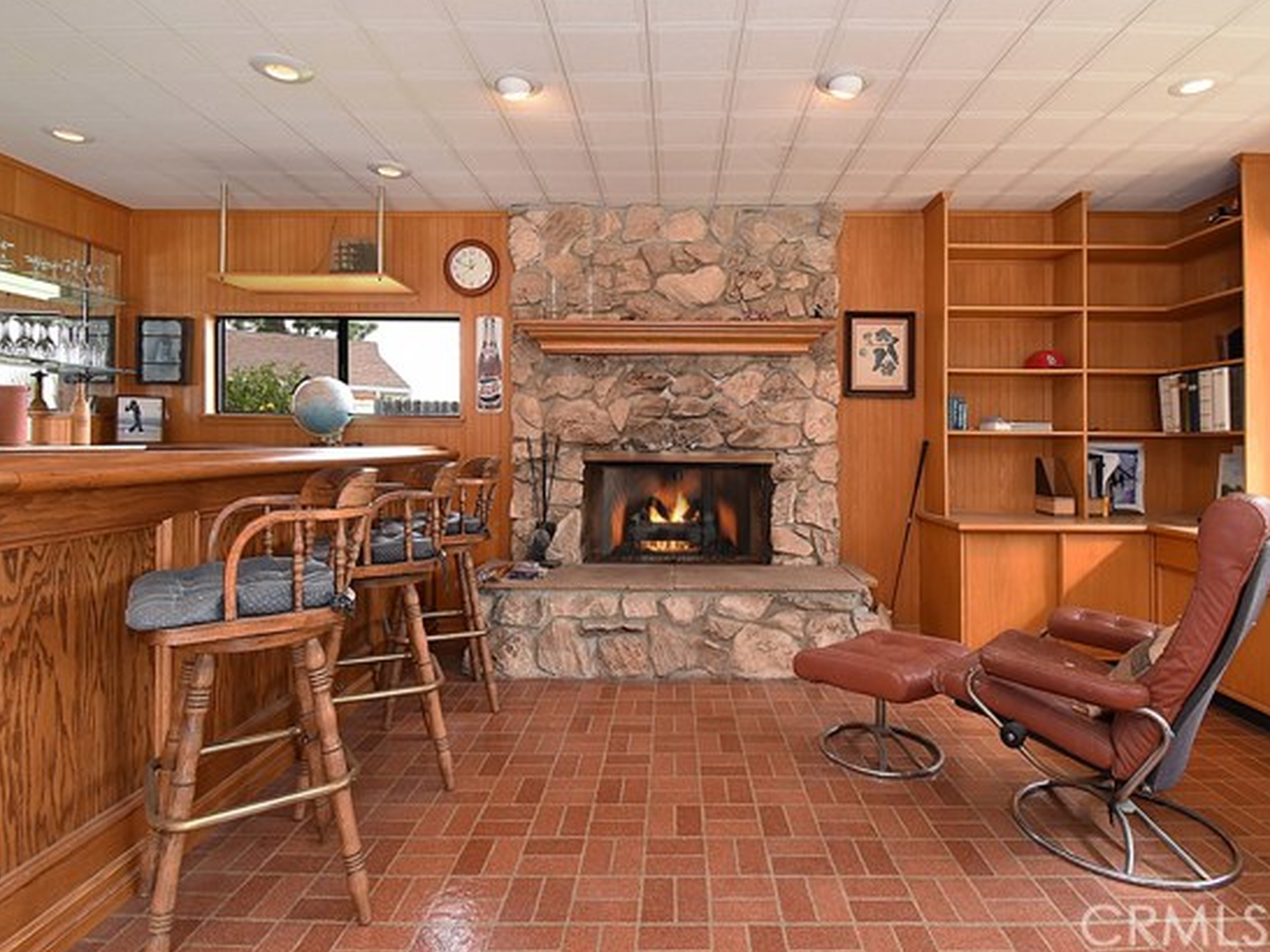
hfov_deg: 86.0
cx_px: 627
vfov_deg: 69.9
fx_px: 681
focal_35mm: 19
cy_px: 464
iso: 800
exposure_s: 1/30
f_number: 8
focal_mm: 11
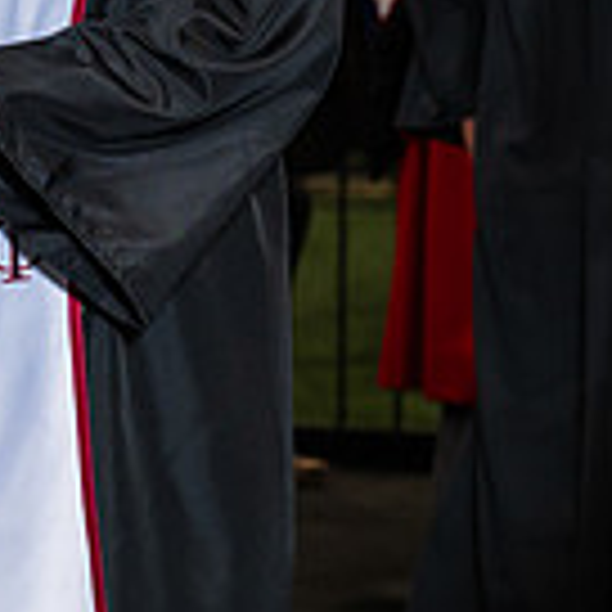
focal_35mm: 253
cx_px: -598
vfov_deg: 6.9
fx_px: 5061
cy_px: -52
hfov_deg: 6.7
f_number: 4.5
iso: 1250
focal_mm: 70
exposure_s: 1/200
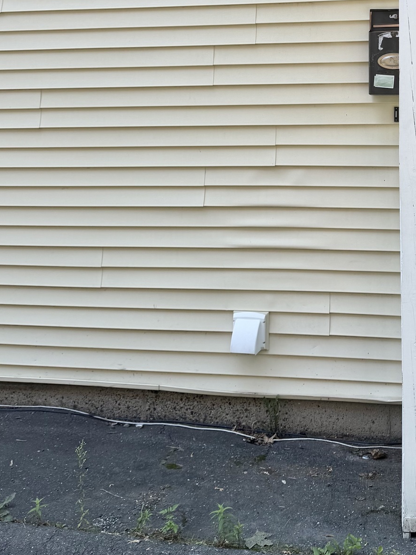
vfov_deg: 38.5
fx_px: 754
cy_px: 92
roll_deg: +0.4
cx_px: 323
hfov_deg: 30.2
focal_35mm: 47
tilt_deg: +2.3
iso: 80
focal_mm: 6.76
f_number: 1.78
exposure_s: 1/1046
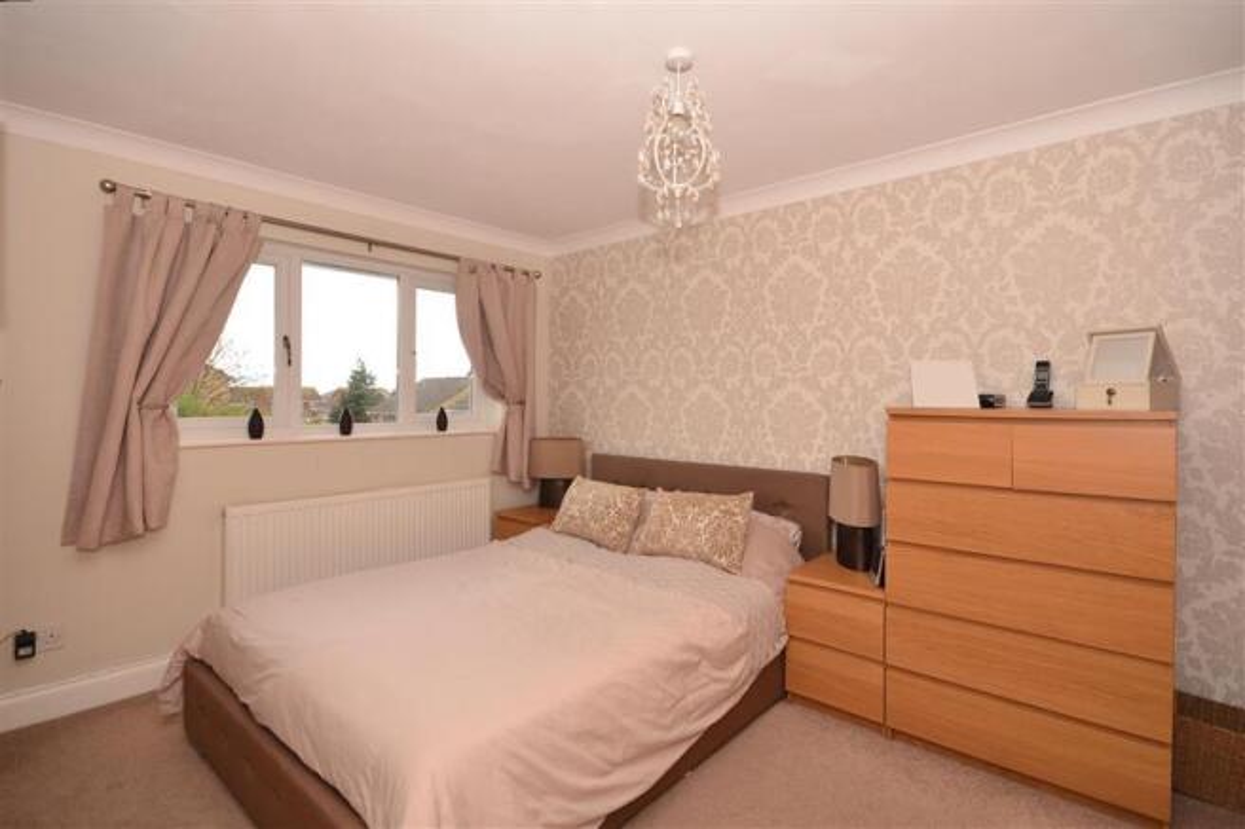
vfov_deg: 69.6
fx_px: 596
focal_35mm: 17
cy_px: 414
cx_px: 622
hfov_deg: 92.5
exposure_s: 1/200
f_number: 9
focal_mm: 11.5
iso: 400
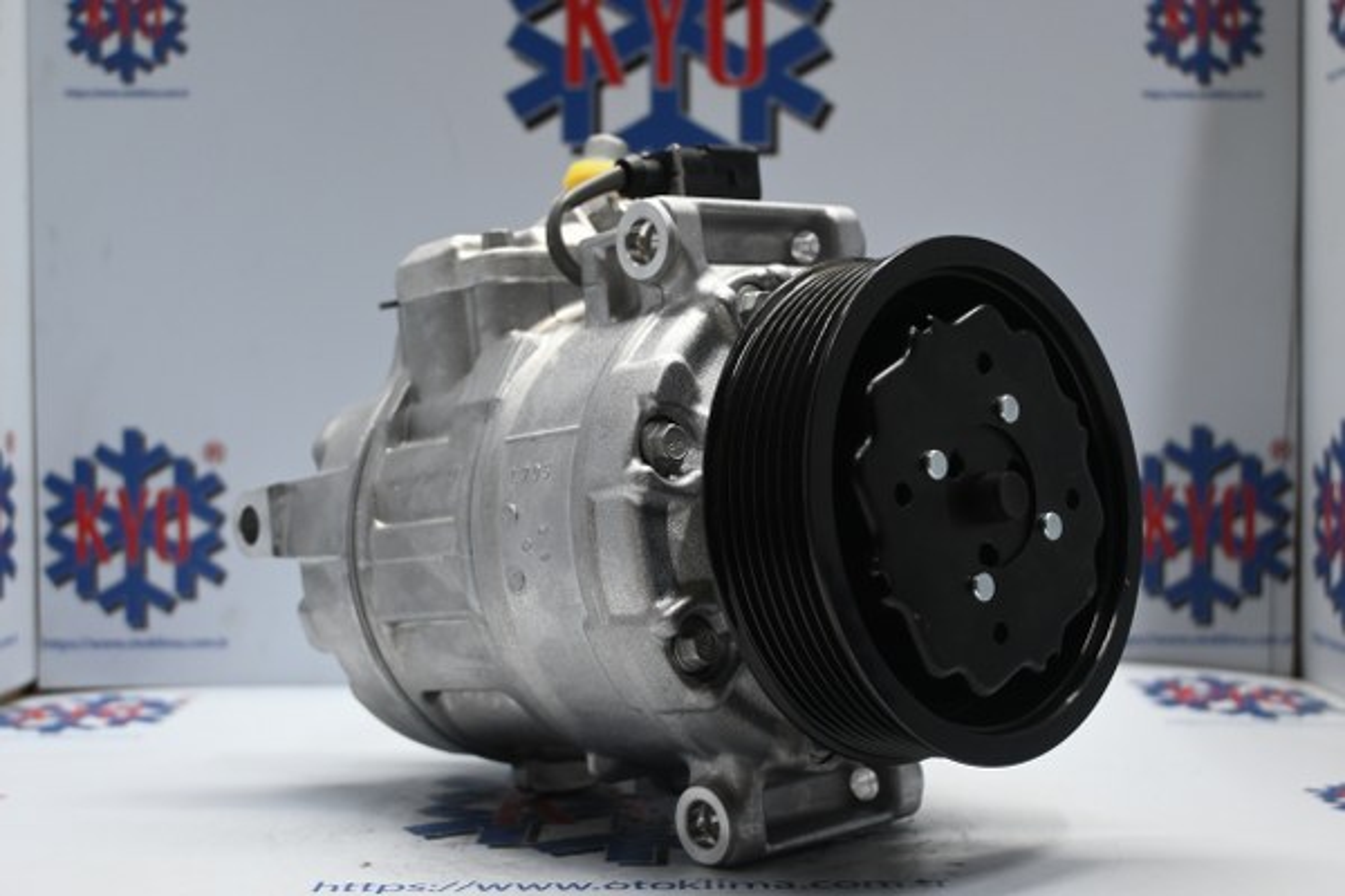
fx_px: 1709
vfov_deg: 29.4
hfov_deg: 43.0
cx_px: 672
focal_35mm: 46
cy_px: 448
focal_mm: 30.5
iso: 720
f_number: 4.8
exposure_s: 1/50
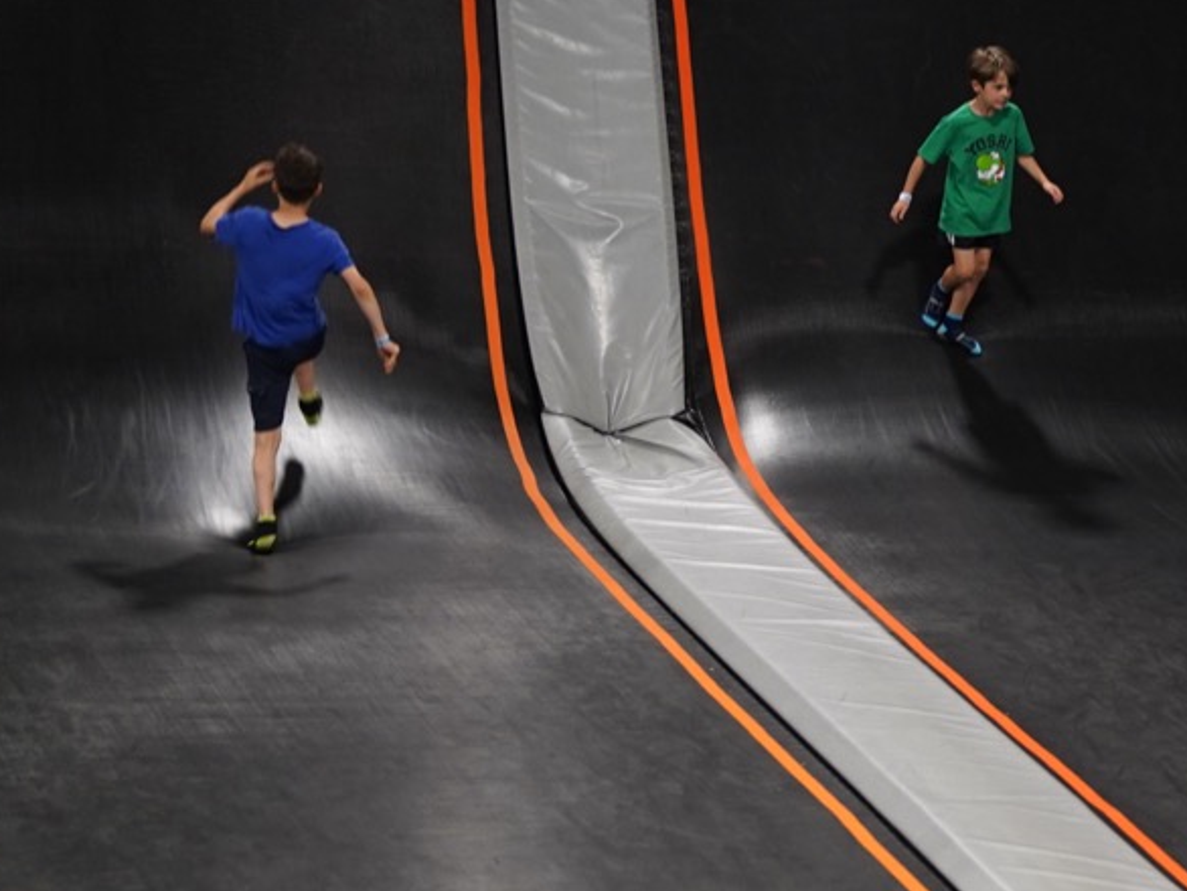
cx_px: 1509
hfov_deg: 11.7
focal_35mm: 164
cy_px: 137
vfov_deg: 9.0
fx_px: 5626
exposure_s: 1/160
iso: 400
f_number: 1.4
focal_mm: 50
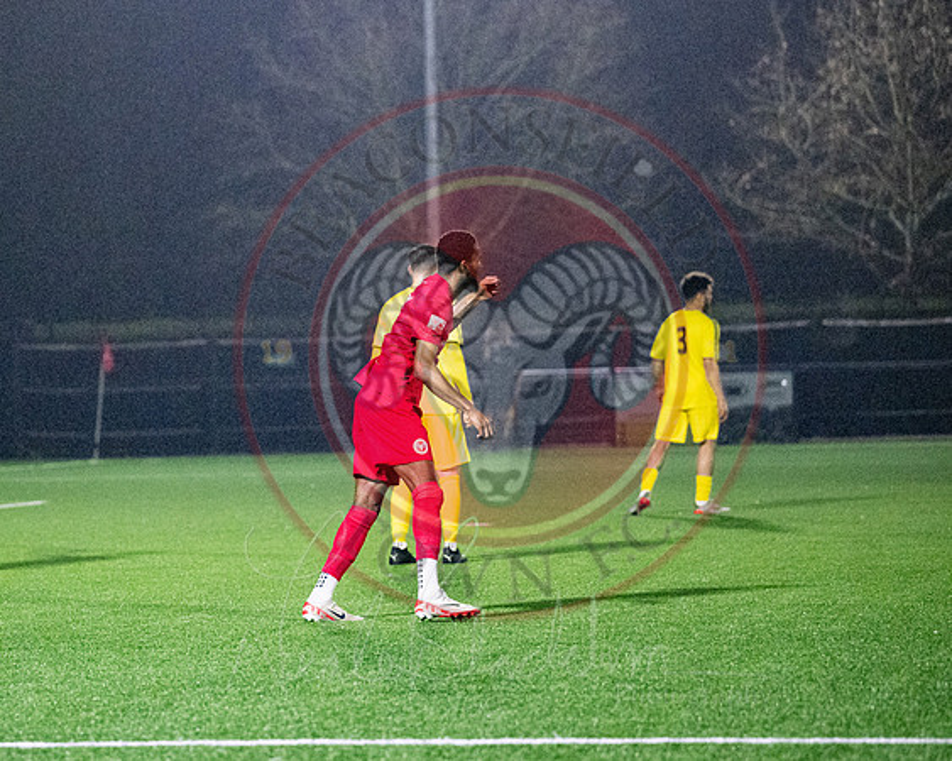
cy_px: 387
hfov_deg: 11.2
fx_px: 4846
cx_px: 166
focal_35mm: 172
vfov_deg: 9.0
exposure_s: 1/1000
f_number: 2.8
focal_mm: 110
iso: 8000
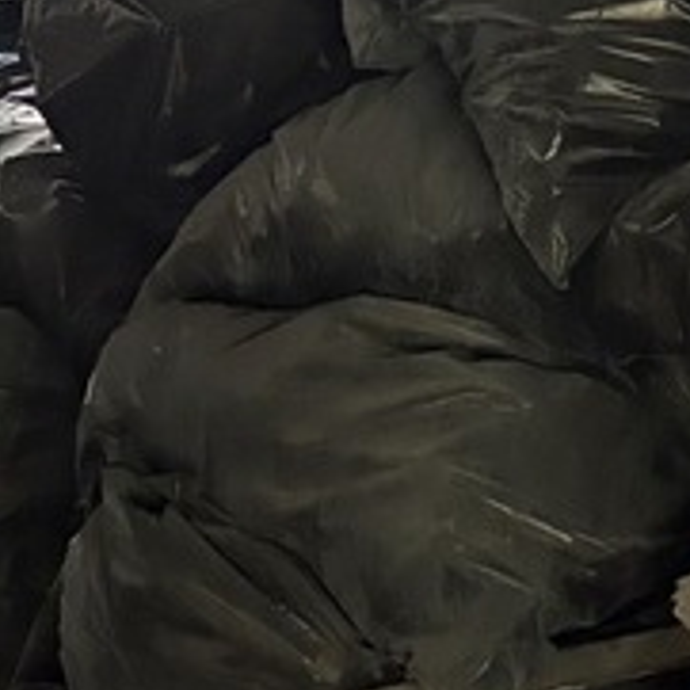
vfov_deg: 12.3
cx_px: -50
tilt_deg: -10.0
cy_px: -278
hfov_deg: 12.5
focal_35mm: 137
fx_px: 3090
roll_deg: +3.7
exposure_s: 1/30
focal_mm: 5.96
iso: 1000
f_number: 1.6
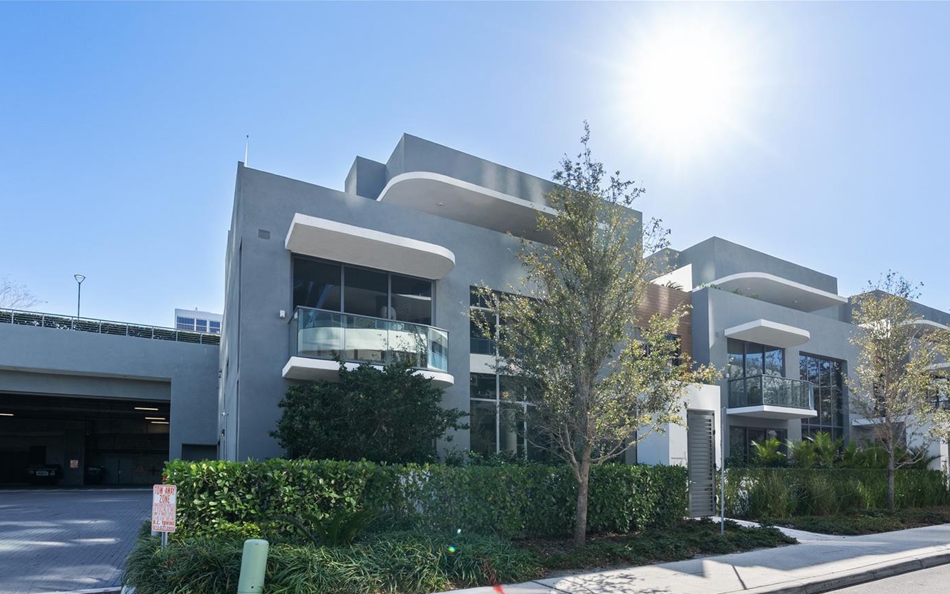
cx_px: 534
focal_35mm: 19
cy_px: 369
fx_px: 492
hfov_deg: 87.6
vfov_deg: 61.5
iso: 400
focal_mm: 16
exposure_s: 1/250
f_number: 8
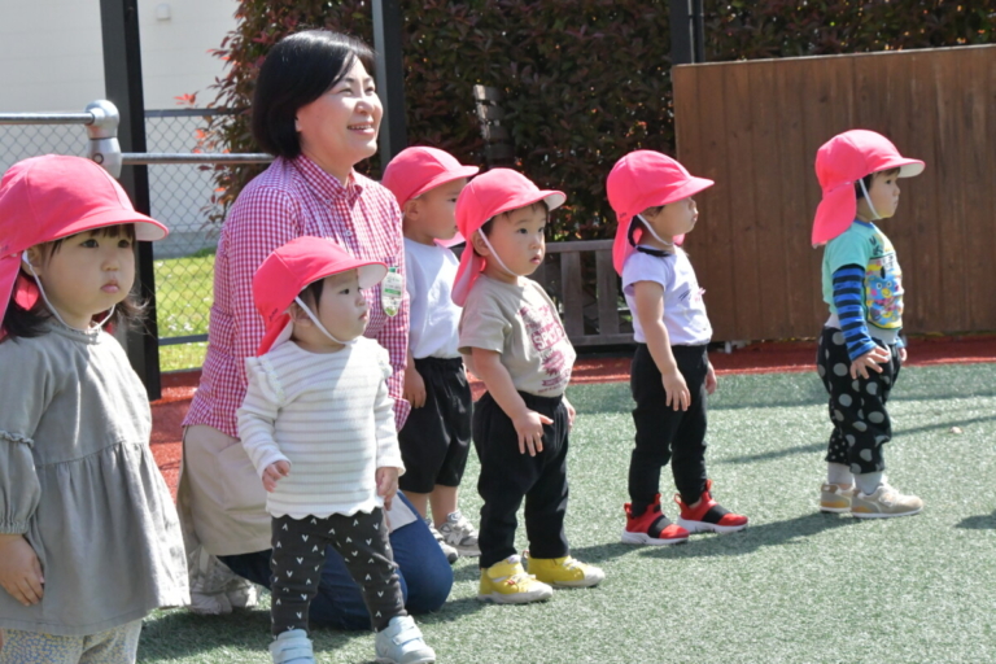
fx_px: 2573
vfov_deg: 14.7
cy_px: 332
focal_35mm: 93
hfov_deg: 21.9
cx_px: 498
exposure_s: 1/2000
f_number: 11
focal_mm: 62
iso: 4000
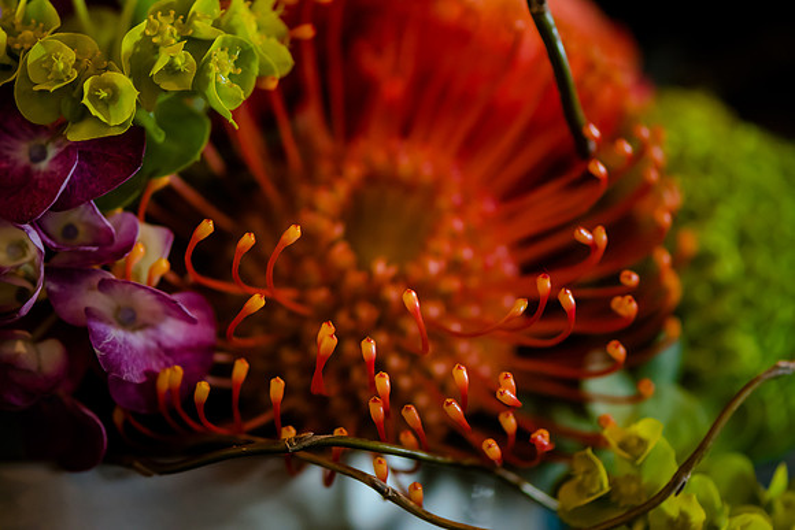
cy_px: 265
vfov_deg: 8.7
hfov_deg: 13.0
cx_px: 398
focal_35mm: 158
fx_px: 3479
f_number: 3
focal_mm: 105
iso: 800
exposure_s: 1/160
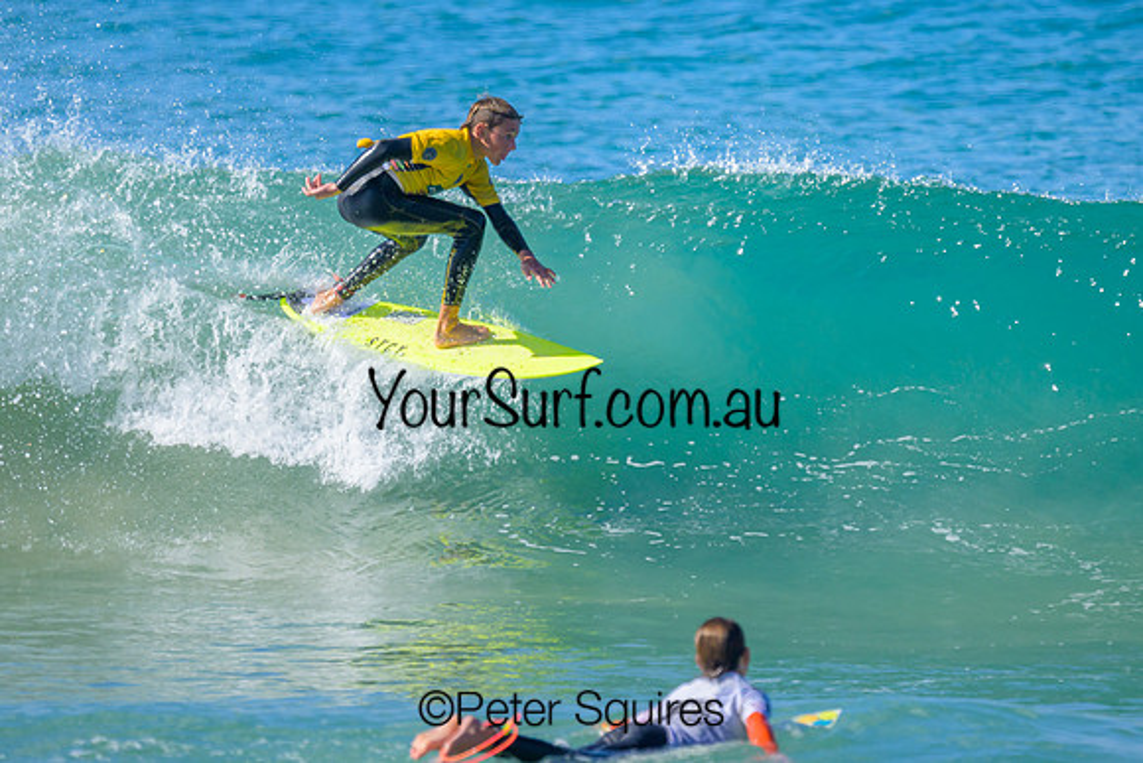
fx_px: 34881
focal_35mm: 1098
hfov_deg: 1.9
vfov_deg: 1.3
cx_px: 537
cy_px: 239
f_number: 6.3
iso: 500
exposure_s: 1/2000
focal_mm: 800
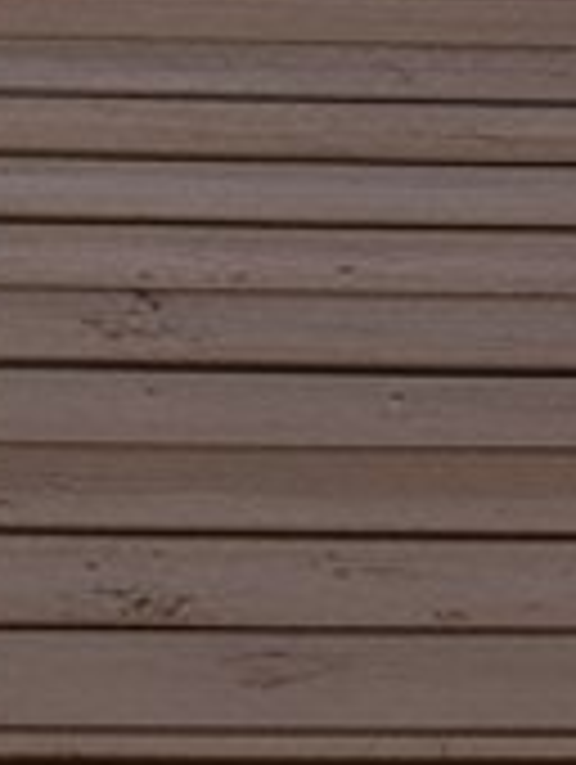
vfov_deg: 9.5
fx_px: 4050
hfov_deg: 7.8
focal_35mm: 183
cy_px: -1112
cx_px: -558
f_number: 1.5
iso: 511
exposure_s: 1/572
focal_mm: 5.7
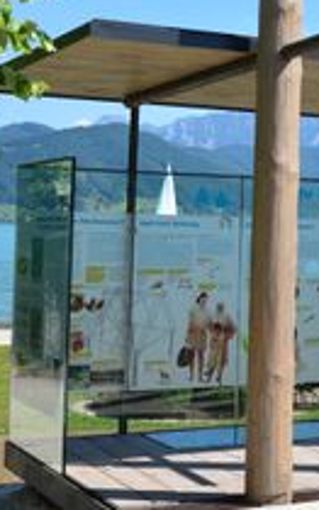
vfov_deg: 24.1
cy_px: 132
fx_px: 1180
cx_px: 414
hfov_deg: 14.7
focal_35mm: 85
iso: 140
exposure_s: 1/250
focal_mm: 34
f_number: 8
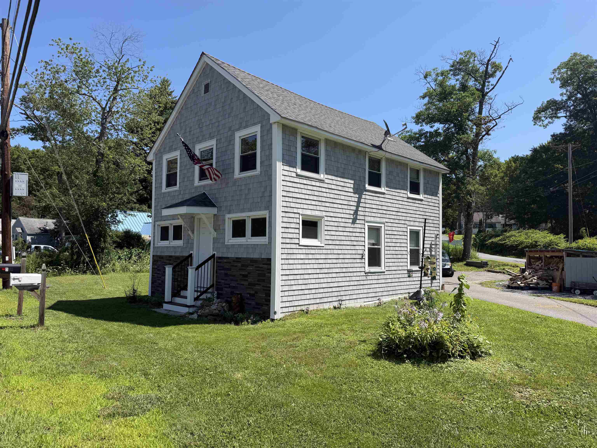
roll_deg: -0.4
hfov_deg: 71.6
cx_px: 298
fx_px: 414
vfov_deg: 56.8
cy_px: 224
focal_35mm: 24
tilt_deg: +3.1
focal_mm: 6.76
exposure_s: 1/3584
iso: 80
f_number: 1.78
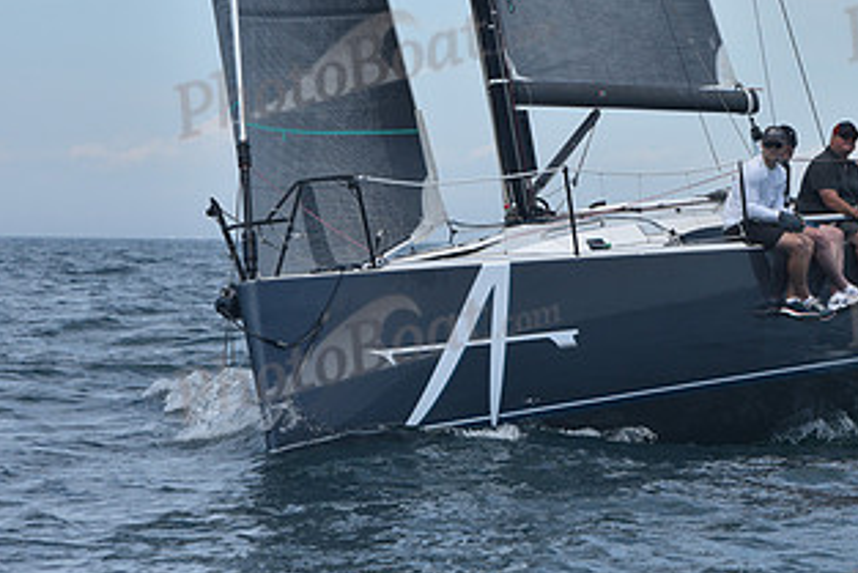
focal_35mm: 278
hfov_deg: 7.4
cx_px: 704
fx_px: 6628
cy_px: 171
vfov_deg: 4.9
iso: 250
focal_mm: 150
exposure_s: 1/800
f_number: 9
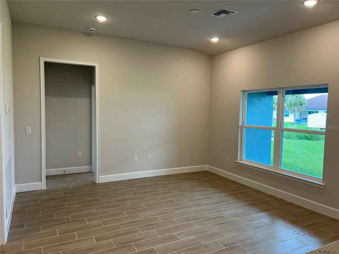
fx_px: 255
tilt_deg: -4.3
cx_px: 170
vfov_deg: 53.1
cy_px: 127
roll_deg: -1.8
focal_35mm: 26
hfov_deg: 67.3
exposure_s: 1/120
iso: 64
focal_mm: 5.7
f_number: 1.5
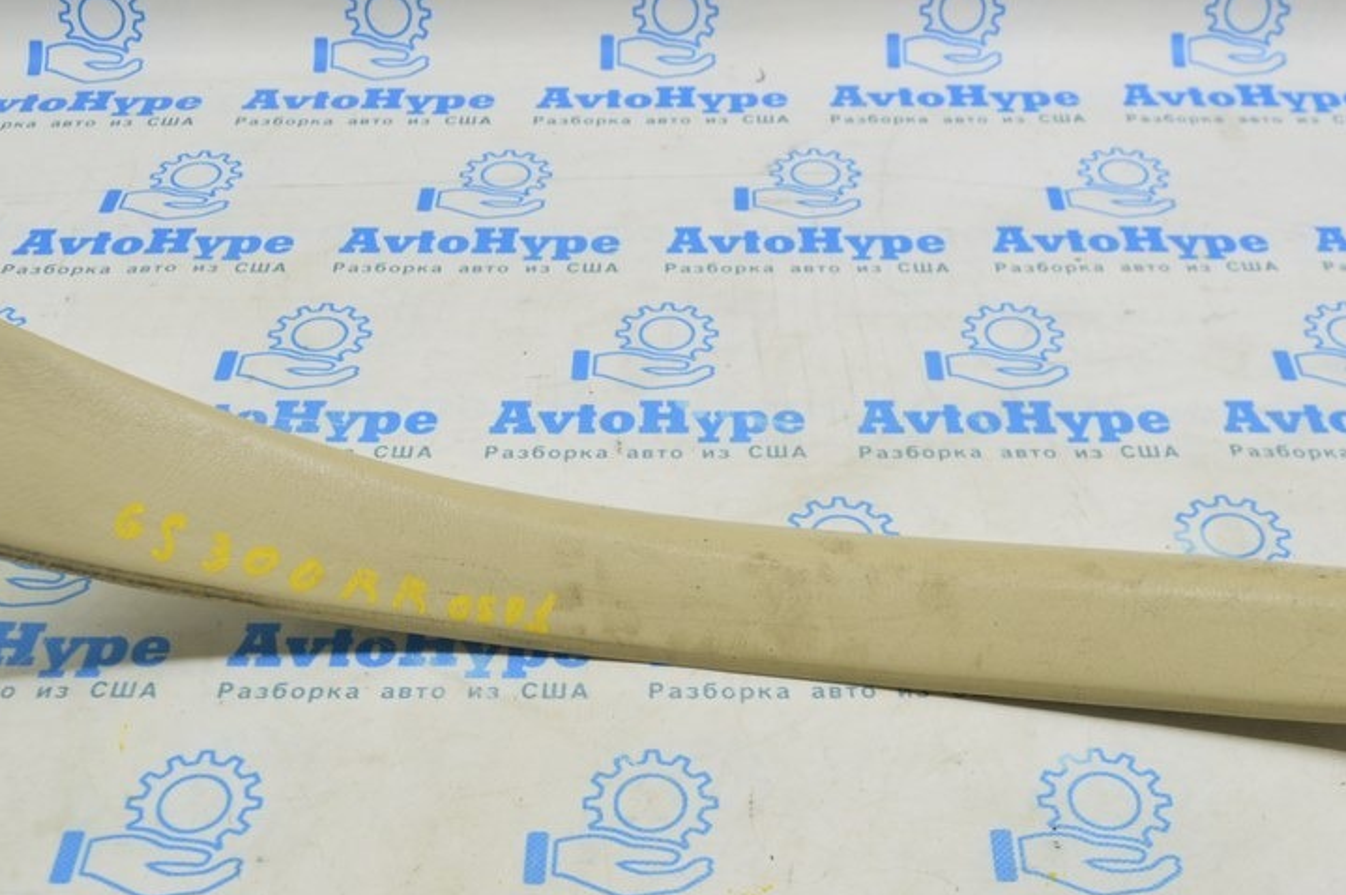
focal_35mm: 47
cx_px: 719
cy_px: 578
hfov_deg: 41.9
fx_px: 1756
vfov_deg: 28.5
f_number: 5.6
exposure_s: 1/20
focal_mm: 22
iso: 400
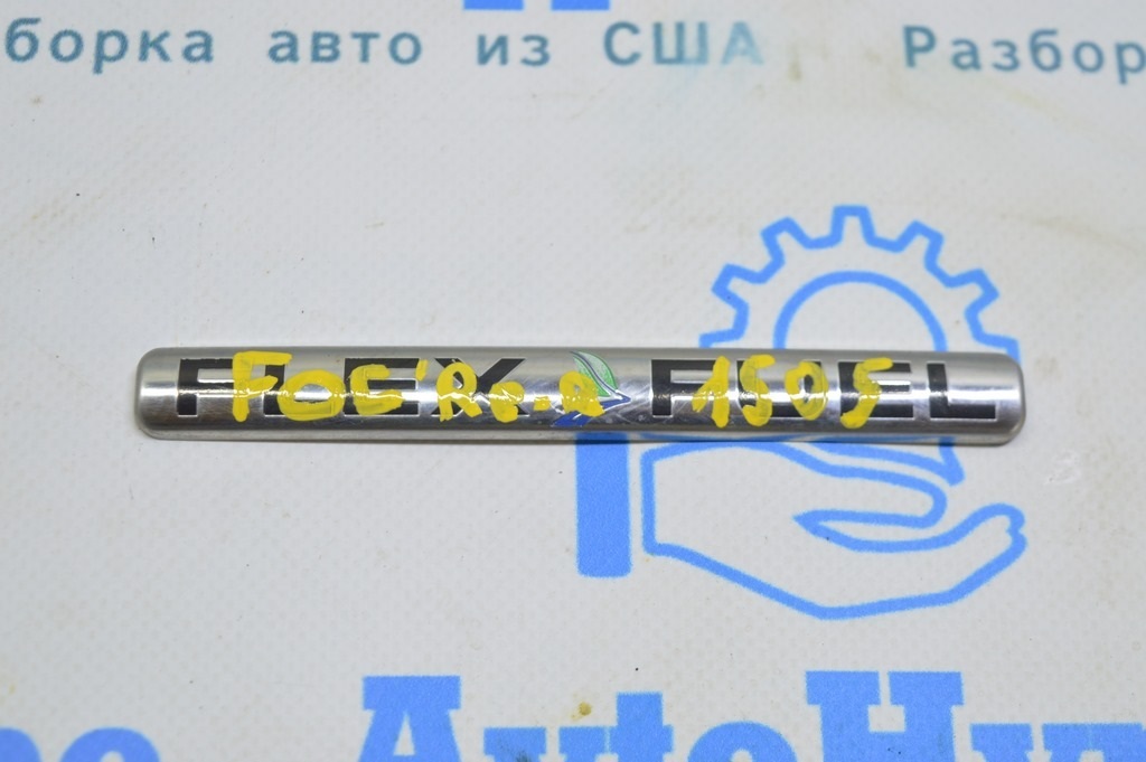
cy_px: 381
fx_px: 2004
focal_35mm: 63
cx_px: 573
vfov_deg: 21.5
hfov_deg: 31.9
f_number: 5.6
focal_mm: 42
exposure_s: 1/25
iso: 400
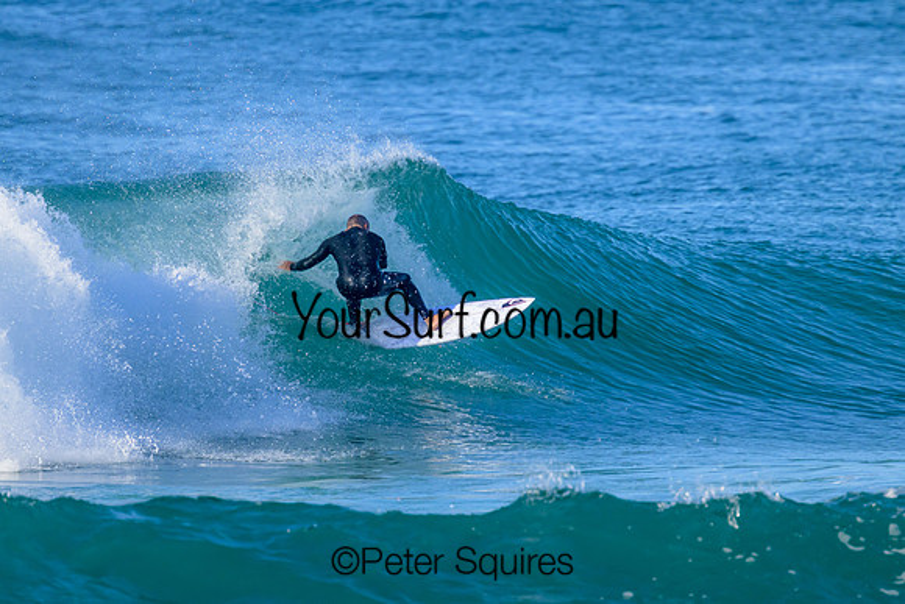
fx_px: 20720
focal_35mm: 824
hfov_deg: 2.5
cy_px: 302
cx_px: 452
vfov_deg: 1.7
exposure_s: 1/2000
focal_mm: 800
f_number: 11
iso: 2000
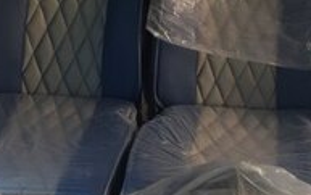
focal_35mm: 105
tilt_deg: -11.6
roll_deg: -0.5
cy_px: -170
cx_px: 251
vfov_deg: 11.5
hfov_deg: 19.6
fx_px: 891
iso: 40
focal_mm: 4.15
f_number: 2.2
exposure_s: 1/100
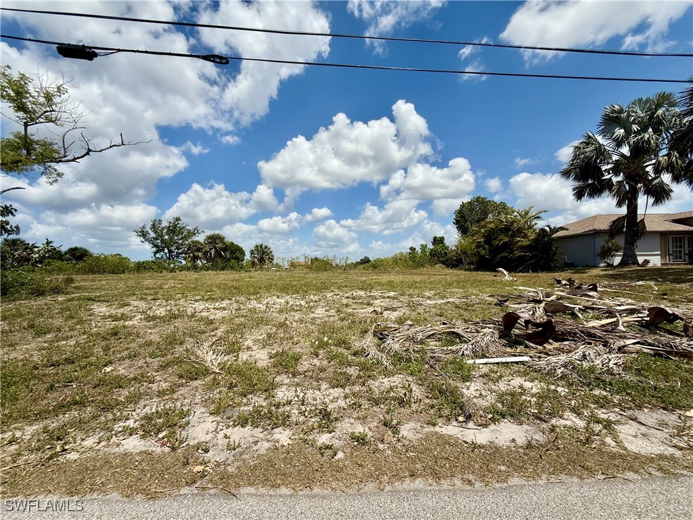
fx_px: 280
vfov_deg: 85.7
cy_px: 260
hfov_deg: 102.1
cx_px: 346
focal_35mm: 14
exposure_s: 1/4425
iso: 50
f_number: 2.2
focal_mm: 2.22
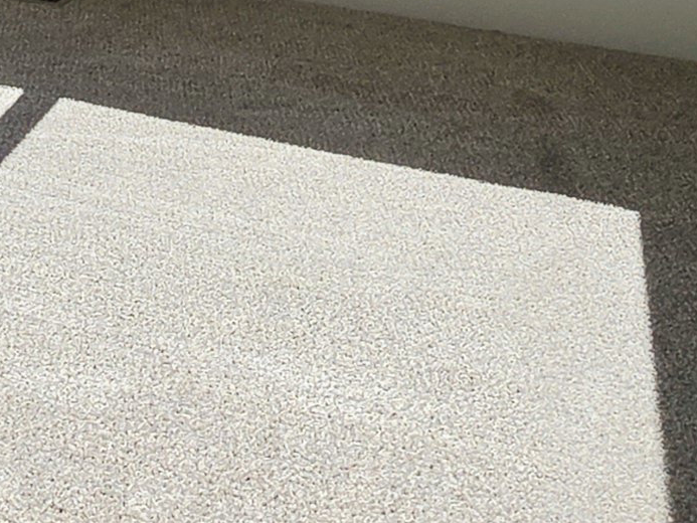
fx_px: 1510
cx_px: 204
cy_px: -542
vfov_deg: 15.4
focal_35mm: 75
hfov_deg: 25.8
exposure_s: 1/1081
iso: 32
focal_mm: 2.2
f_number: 1.9
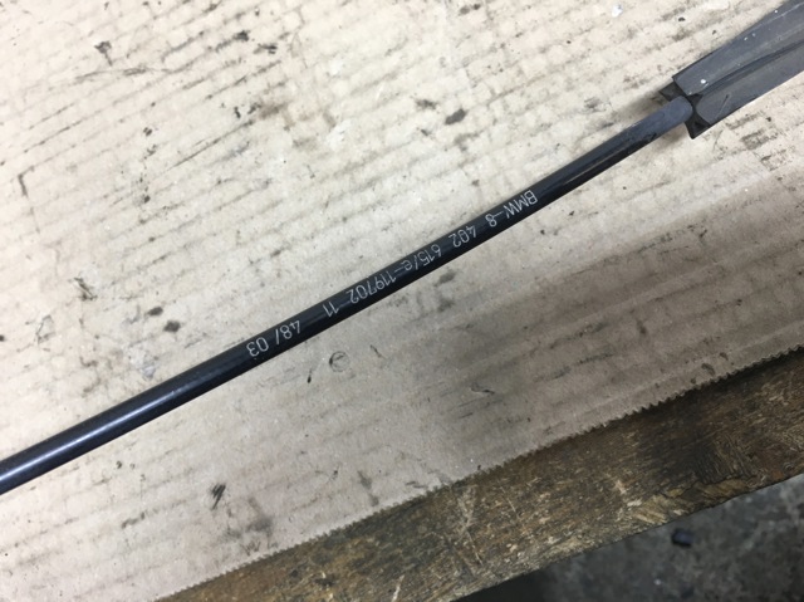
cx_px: 402
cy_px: 301
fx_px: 673
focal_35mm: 29
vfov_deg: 48.2
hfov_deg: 61.7
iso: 100
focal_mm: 4.15
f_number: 2.2
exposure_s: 1/33
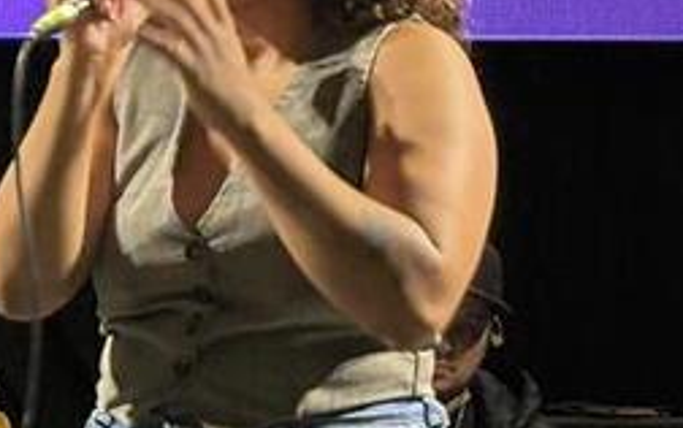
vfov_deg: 5.0
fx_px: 4881
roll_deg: -1.1
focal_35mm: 262
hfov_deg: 7.8
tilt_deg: +0.3
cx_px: -404
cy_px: 458
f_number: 1.6
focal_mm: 5.96
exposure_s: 1/41
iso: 160
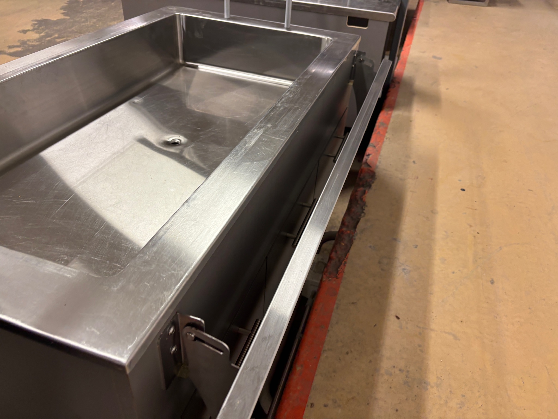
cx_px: 279
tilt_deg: -34.3
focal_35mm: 26
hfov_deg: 67.3
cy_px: 210
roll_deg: -2.4
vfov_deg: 53.1
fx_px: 419
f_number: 1.6
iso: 80
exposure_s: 1/50
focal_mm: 5.96
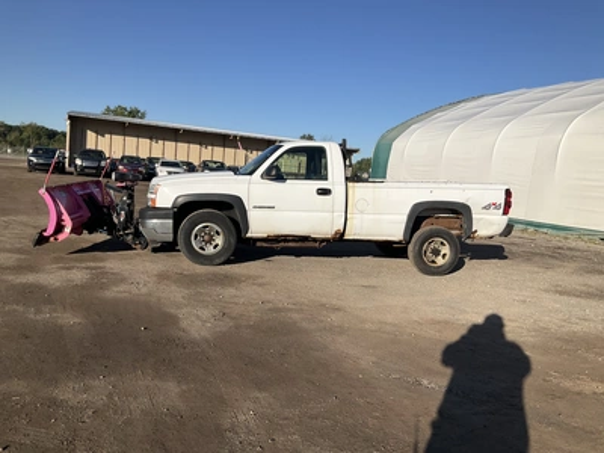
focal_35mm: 29
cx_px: 302
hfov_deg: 61.7
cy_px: 226
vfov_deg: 48.2
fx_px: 506
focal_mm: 3
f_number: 1.8
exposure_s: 1/2801
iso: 25
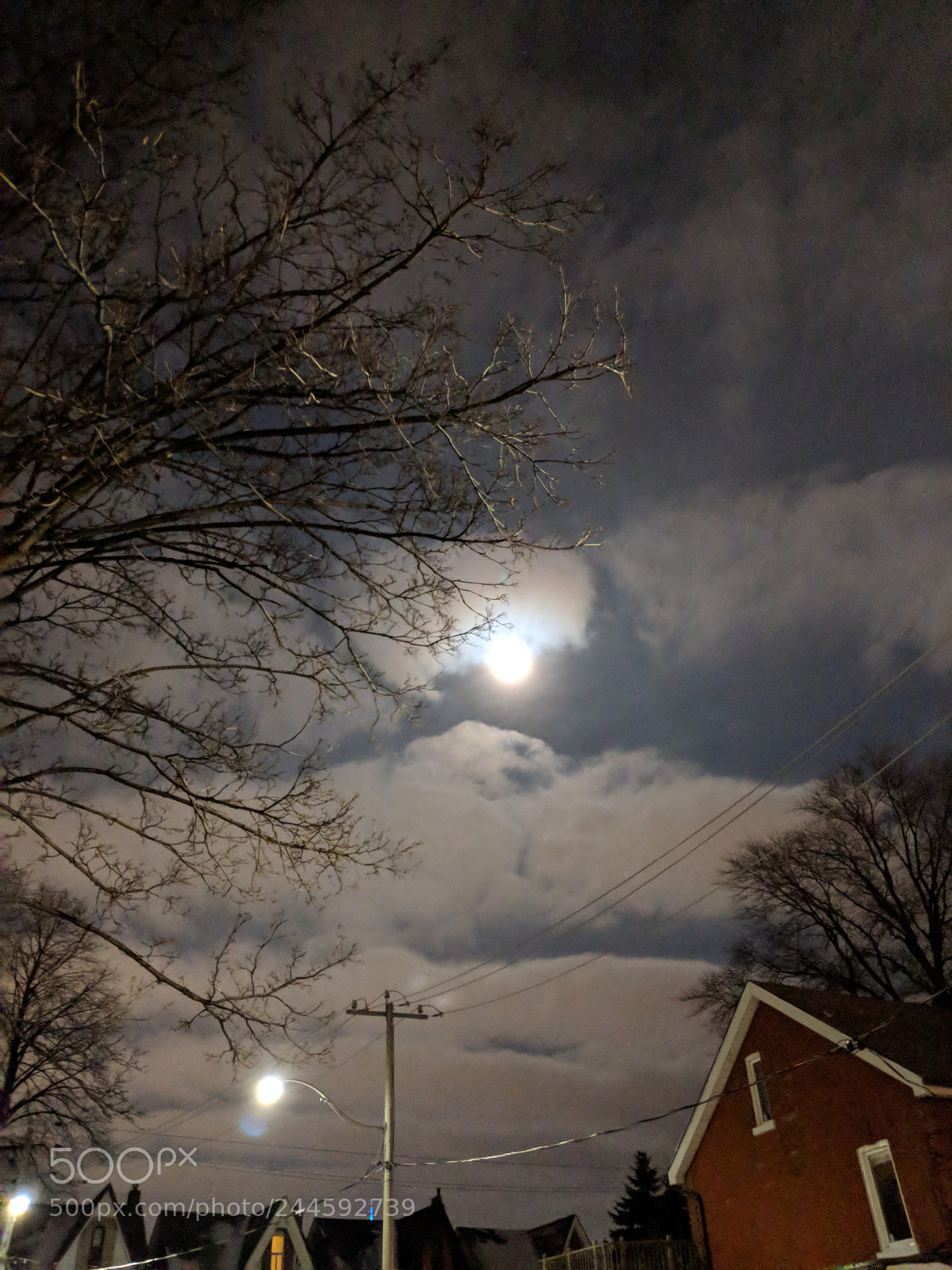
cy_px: 635
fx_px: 990
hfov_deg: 51.4
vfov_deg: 65.3
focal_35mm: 27
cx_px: 476
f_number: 1.8
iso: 1914
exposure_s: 1/15
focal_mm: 4.44
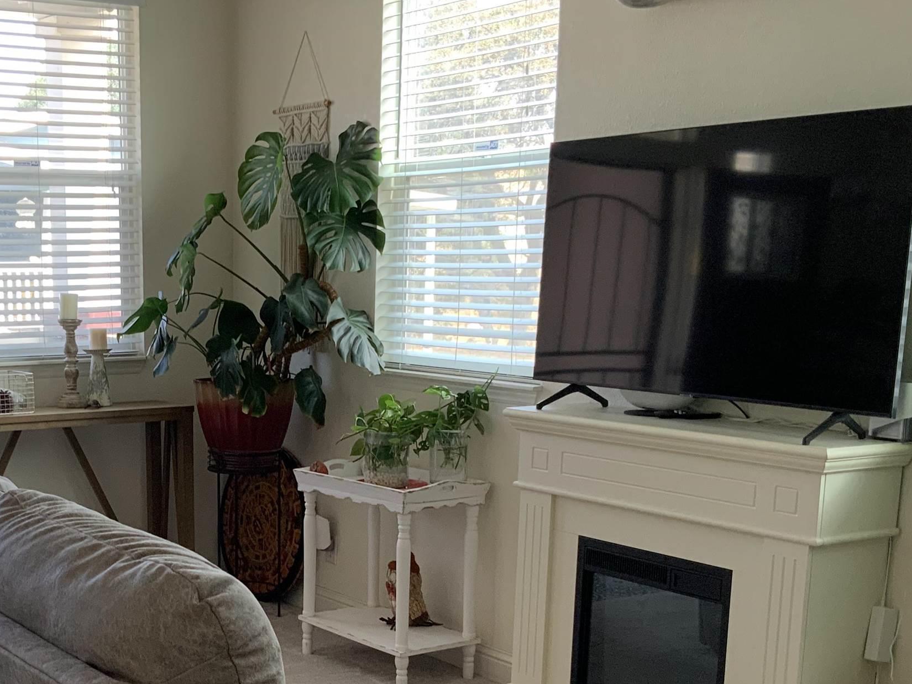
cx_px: 234
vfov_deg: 26.6
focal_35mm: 54
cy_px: 530
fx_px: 1422
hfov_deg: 34.8
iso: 64
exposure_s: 1/120
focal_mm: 3
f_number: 1.8
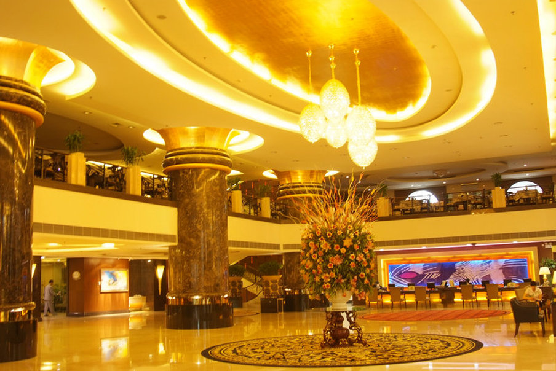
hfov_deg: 53.1
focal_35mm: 36
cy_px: 186
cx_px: 278
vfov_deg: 36.9
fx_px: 556
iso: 400
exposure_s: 1/13
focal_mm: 24
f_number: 3.2
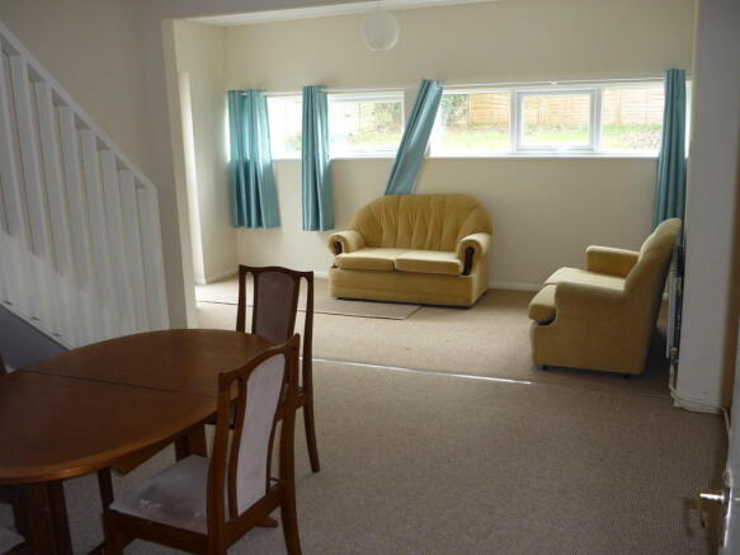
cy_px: 278
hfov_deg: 55.4
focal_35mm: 33
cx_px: 370
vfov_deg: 42.9
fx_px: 705
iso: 125
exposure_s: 1/30
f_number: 2.8
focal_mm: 5.5
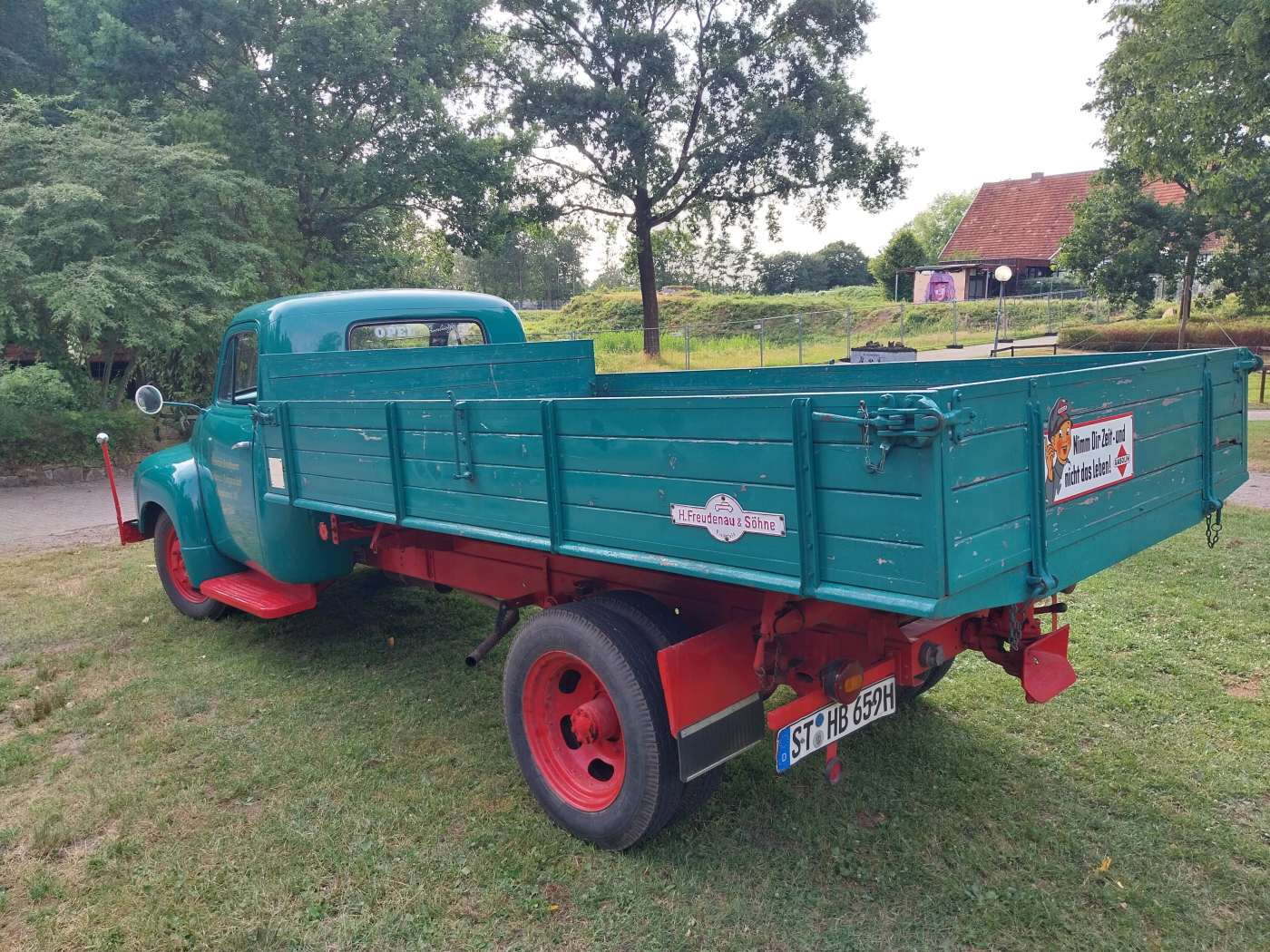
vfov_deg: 53.1
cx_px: 635
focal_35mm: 26
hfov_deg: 67.3
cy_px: 476
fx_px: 954
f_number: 1.8
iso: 25
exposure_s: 1/142
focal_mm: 4
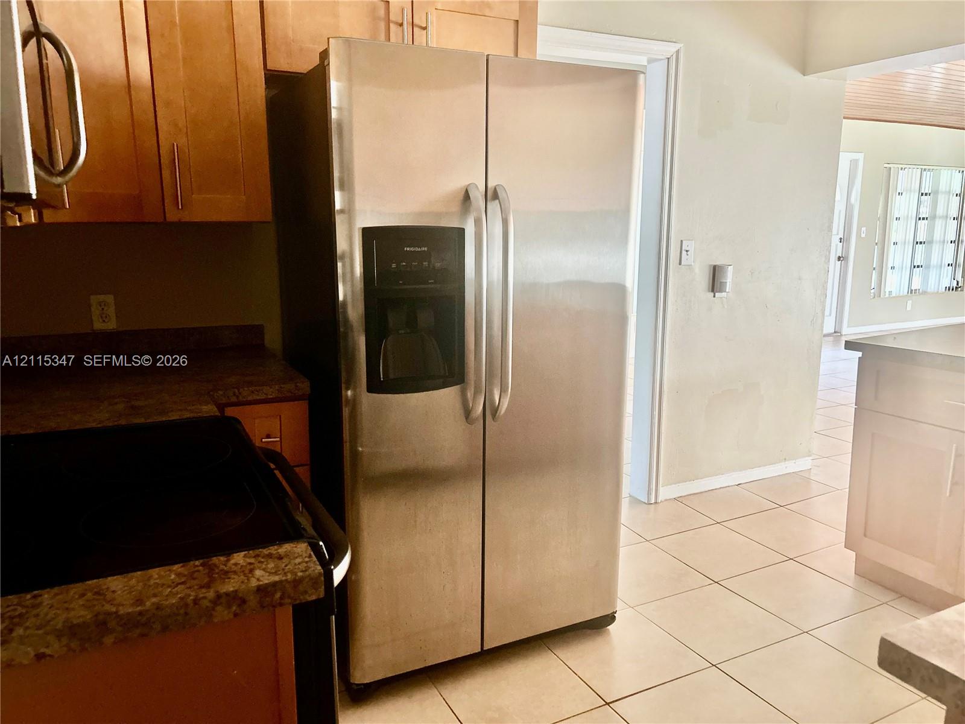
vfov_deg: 53.1
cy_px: 362
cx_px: 482
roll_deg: +1.2
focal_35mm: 26
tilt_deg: -9.6
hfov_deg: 67.3
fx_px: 725
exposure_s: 1/59
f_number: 1.5
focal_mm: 5.7
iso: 500
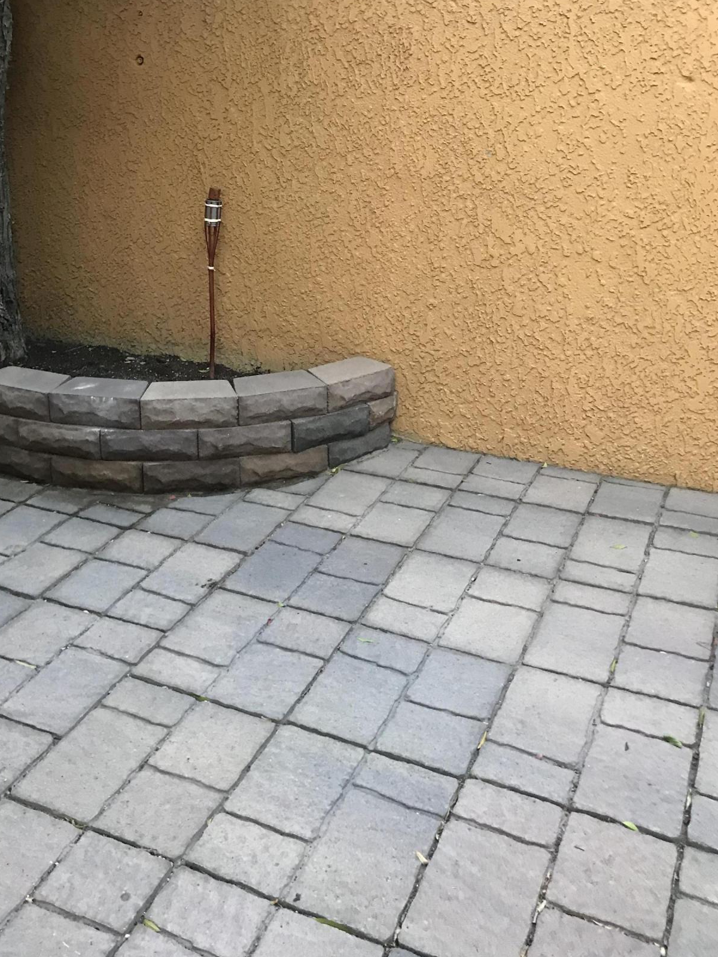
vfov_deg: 52.2
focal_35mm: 35
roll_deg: -0.1
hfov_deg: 40.6
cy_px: 373
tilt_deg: -18.0
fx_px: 968
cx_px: 308
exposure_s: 1/15
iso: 80
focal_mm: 3.99
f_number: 1.8
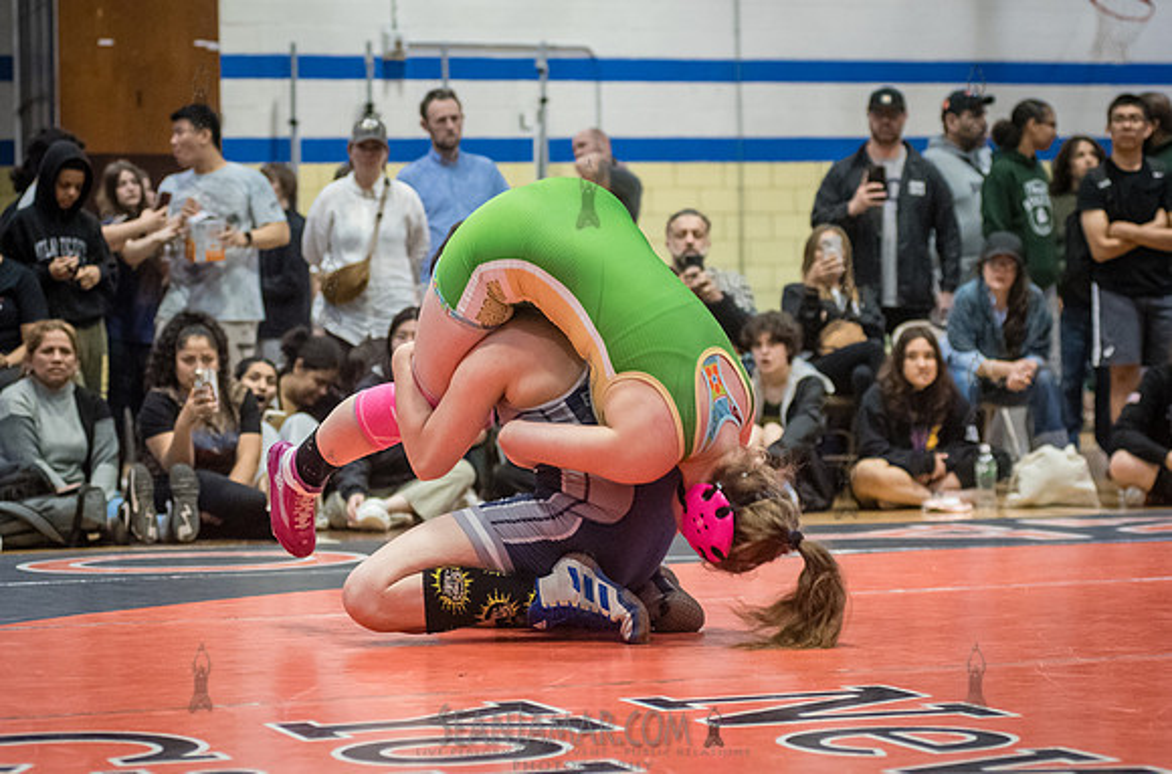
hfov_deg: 21.1
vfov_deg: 14.0
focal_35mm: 97
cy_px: 331
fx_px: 3147
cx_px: 569
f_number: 3.5
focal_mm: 80
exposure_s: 1/400
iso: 8000
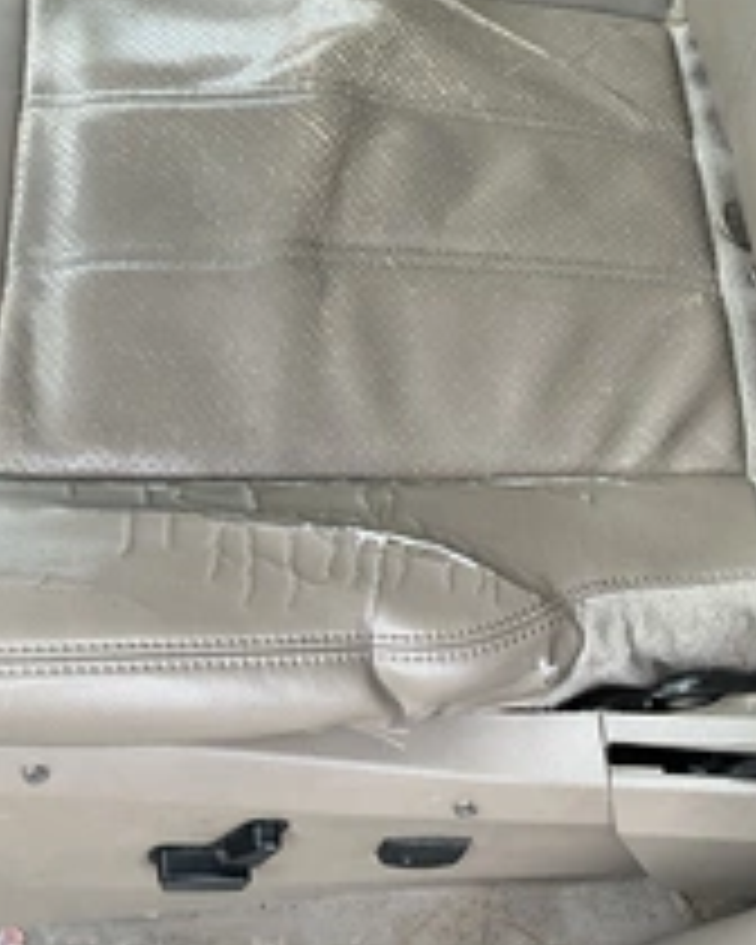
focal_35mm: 52
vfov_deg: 35.6
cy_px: 297
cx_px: 207
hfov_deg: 28.8
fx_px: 1454
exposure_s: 1/172
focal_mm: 3
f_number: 1.8
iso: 32
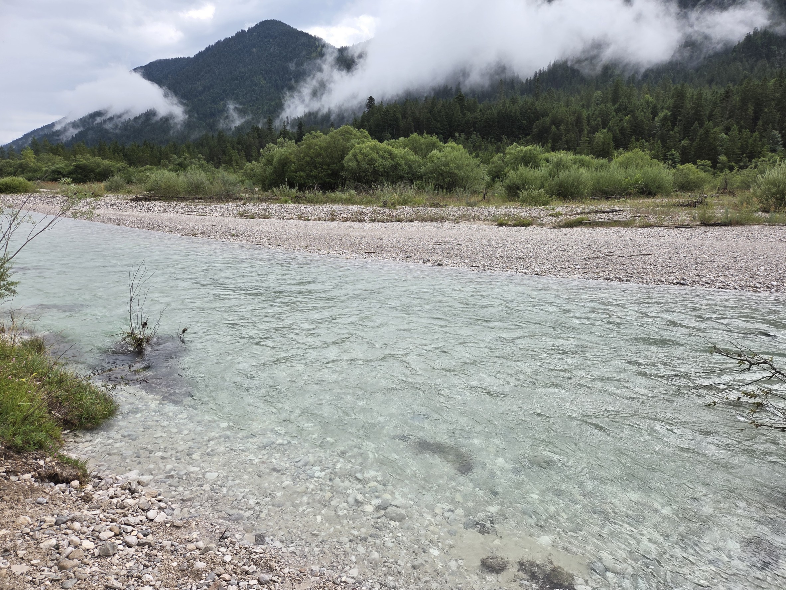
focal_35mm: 23
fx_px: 522
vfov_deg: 58.9
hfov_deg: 73.9
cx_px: 393
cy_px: 295
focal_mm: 5.4
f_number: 1.8
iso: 80
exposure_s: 1/2397
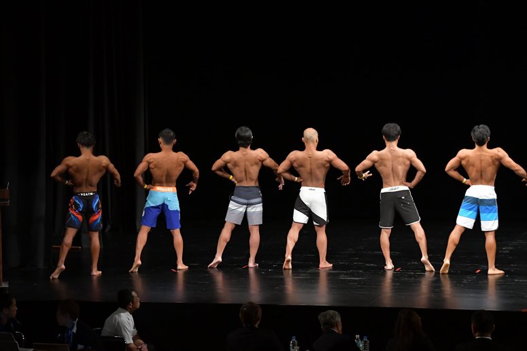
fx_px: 2019
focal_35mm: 138
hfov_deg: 14.9
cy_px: 176
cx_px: 264
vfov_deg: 9.9
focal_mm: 92
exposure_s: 1/400
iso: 3200
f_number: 5.6
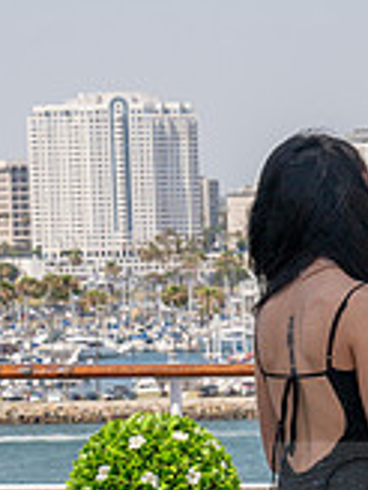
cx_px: 536
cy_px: 512
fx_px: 3374
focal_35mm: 238
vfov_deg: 8.3
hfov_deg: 6.2
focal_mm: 70
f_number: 8
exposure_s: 1/800
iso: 200
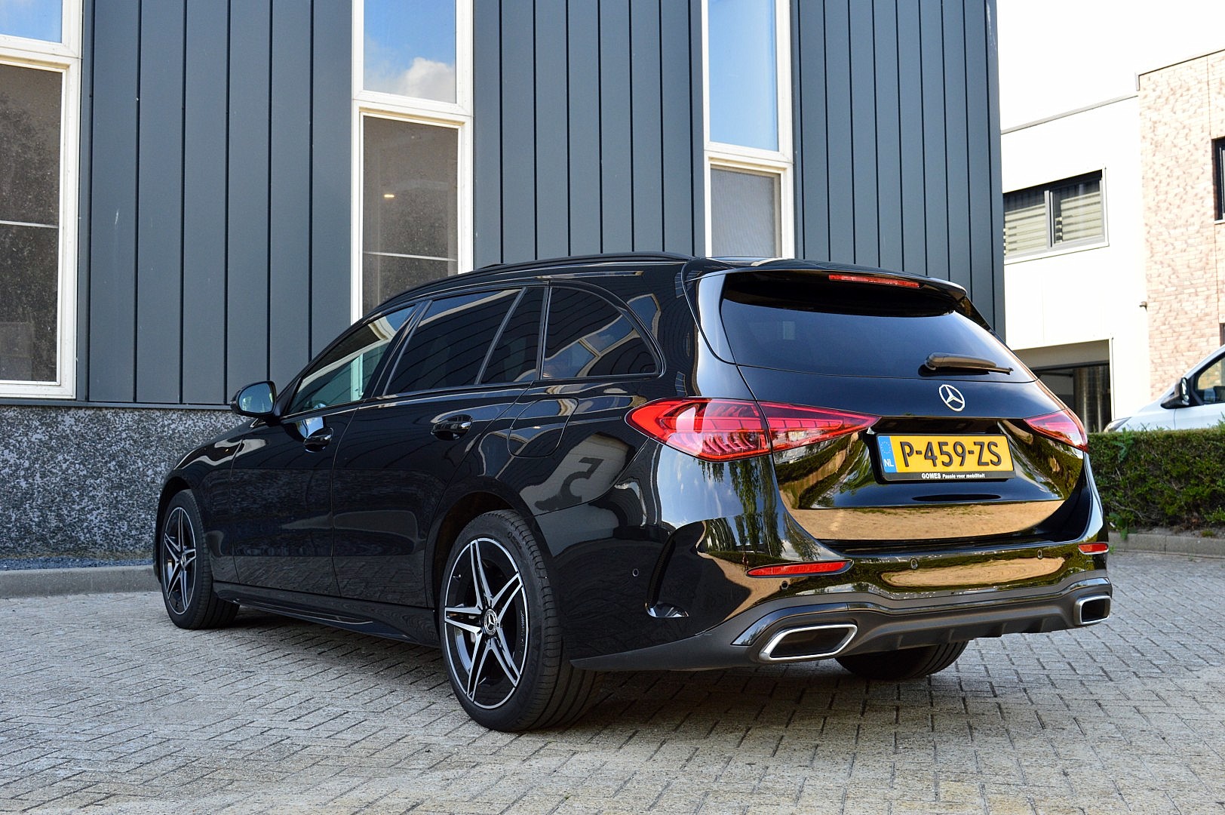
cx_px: 612
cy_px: 408
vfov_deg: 33.0
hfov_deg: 48.0
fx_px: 1377
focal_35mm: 40
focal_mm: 27
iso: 400
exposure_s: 1/125
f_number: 9
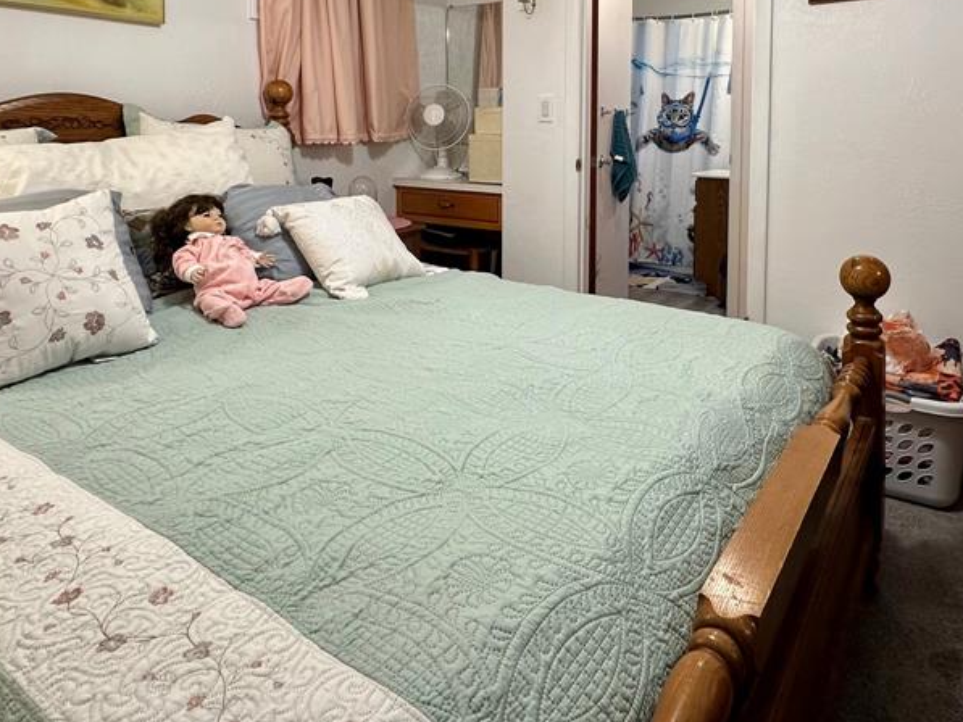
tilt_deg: -3.5
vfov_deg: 53.4
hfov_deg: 71.4
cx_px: 524
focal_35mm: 24
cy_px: 155
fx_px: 668
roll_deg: -0.3
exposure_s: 1/60
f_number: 2.2
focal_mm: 2.22
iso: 200
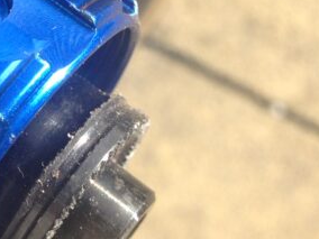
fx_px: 1097
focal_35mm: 119
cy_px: -30
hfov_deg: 15.9
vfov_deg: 12.2
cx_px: -64
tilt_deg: -72.1
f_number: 2.4
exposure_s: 1/210
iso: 50
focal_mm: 4.12
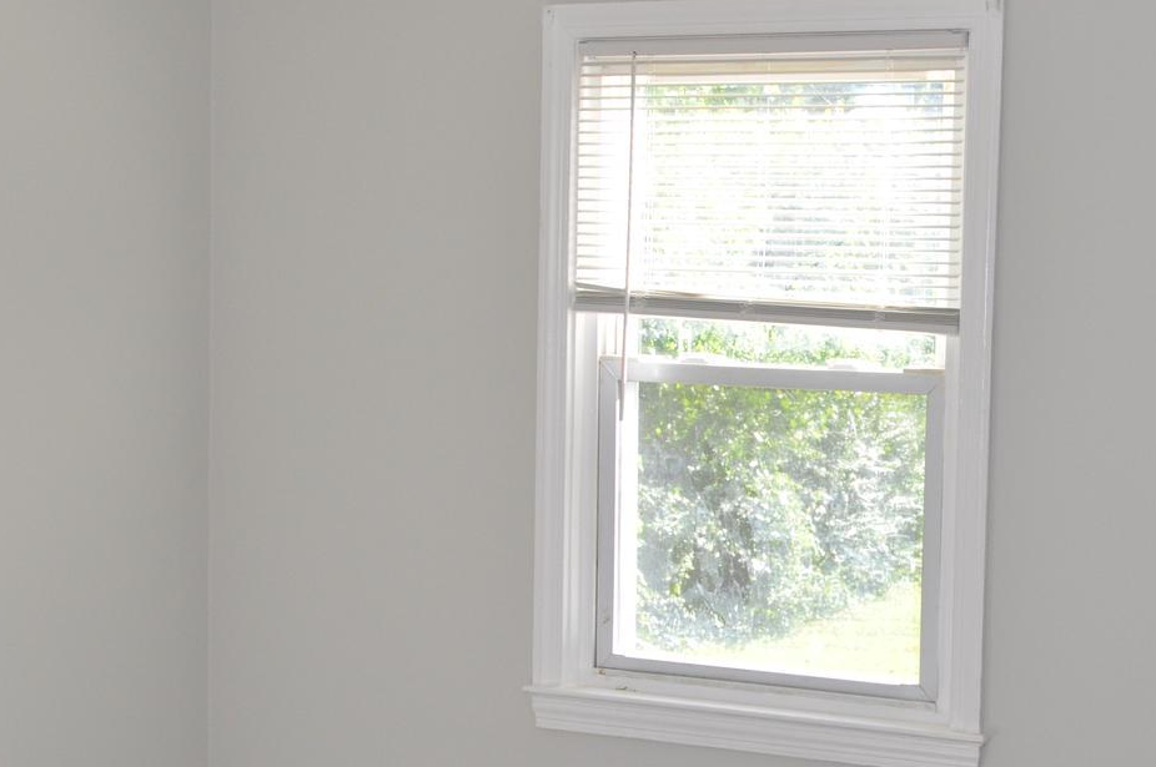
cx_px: 965
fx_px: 2341
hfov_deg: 27.1
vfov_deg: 18.6
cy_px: 459
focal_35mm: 73
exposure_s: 1/200
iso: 640
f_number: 7.1
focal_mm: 22
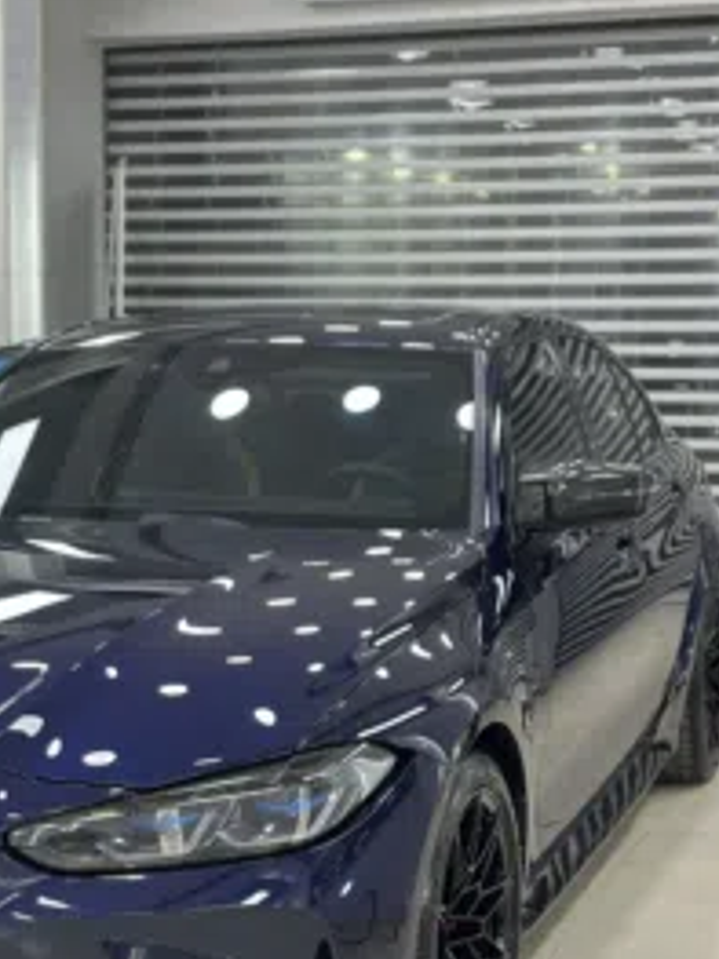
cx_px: 190
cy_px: 627
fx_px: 2023
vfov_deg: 26.6
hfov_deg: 20.0
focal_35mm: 73
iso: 160
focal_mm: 6.86
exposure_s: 1/100
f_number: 1.78
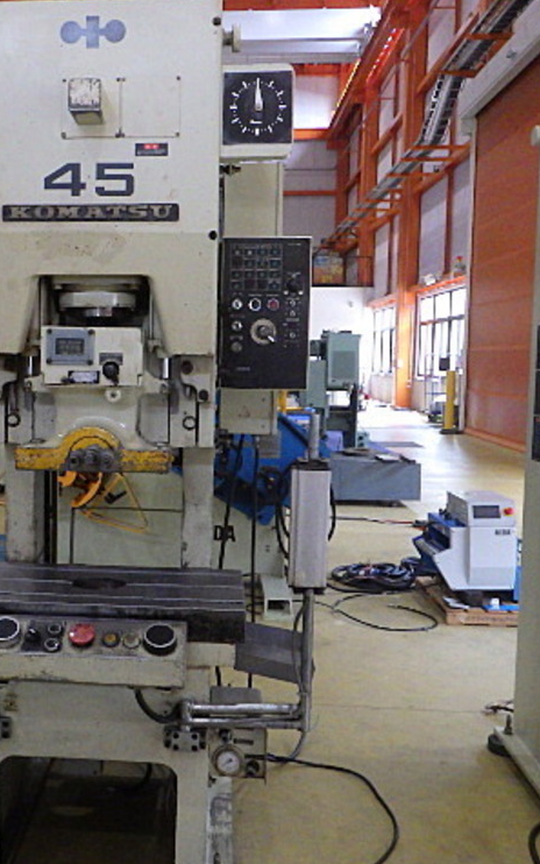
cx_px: 112
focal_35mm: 40
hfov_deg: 31.2
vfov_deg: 49.3
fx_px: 942
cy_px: 431
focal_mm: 5
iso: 400
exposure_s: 1/45
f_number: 3.5
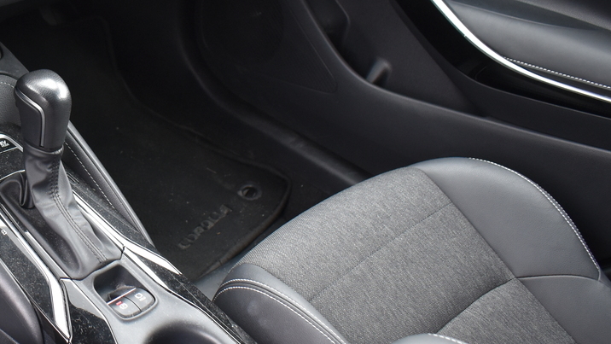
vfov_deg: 18.8
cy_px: 143
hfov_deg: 30.6
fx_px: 1037
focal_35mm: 64
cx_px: 9
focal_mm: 18
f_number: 4
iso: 500
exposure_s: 1/60
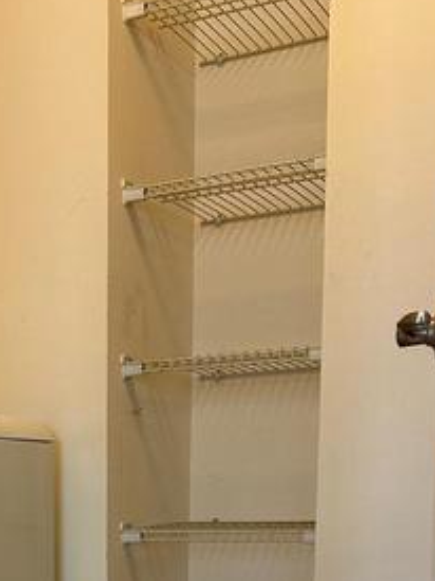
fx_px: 1123
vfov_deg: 26.2
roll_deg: -1.1
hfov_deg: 20.8
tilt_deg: -7.6
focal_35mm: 67
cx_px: -46
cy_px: 678
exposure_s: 1/60
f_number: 1.78
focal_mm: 6.86
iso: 250
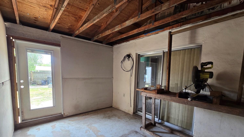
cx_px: 128
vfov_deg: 69.4
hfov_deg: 102.9
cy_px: 86
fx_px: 97
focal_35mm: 15
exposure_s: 1/60
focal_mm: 2.2
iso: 125
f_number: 2.2
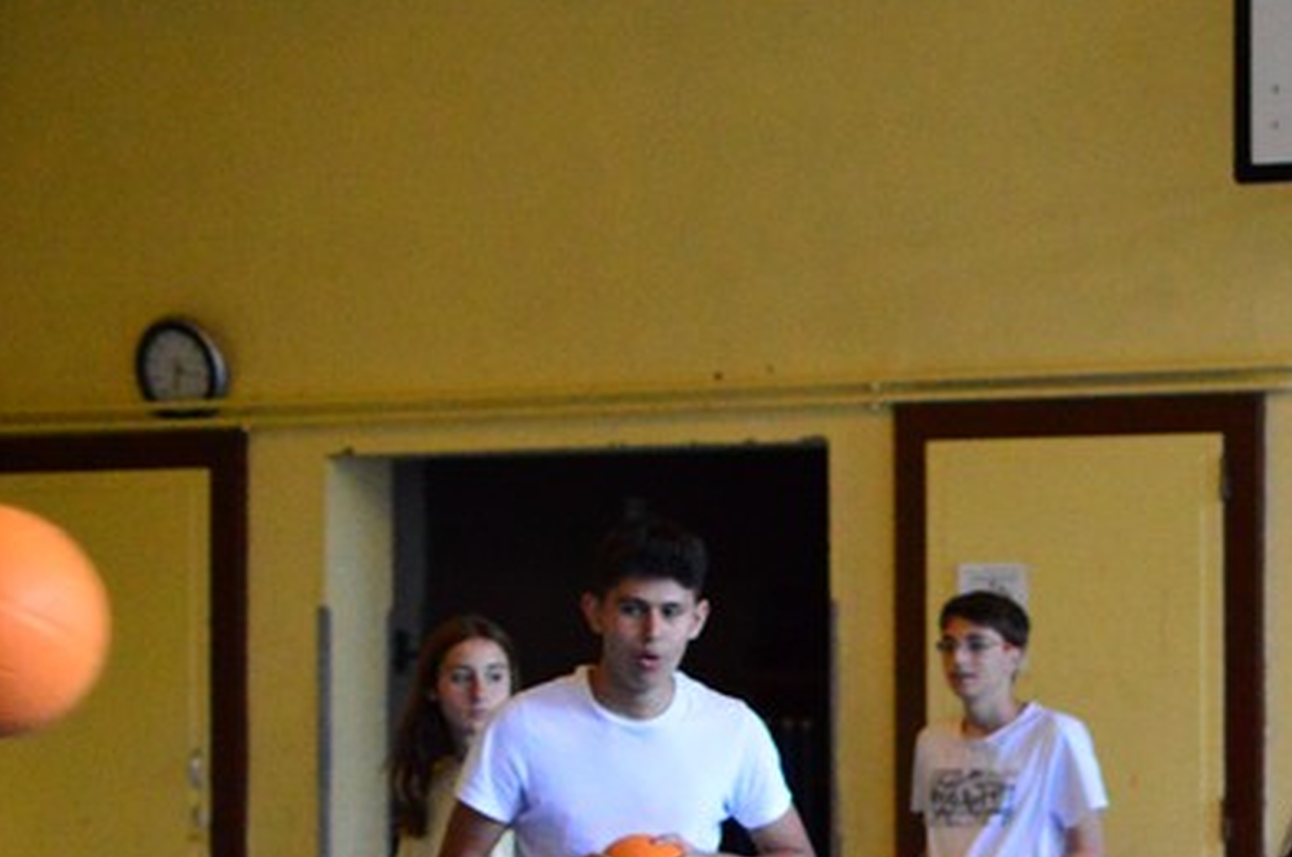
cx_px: 1674
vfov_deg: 9.9
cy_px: 816
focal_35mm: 137
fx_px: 4920
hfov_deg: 14.4
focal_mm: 35
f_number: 1.8
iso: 3200
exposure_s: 1/1000
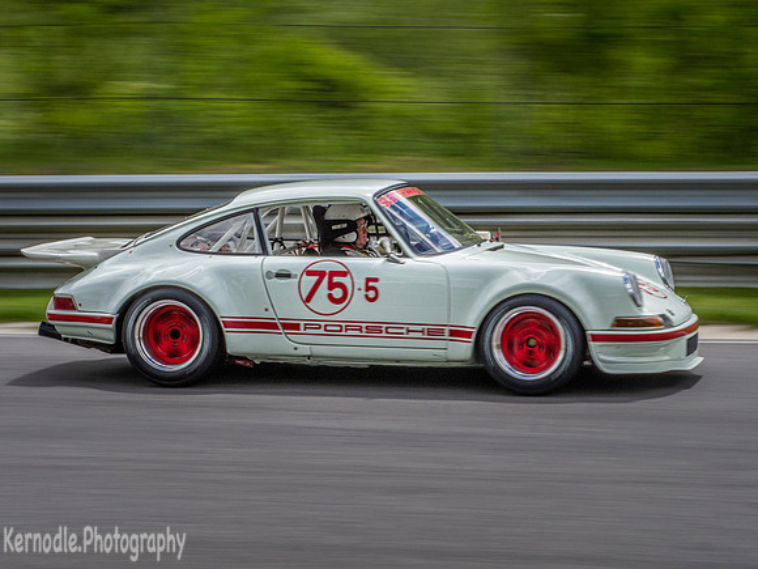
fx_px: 2715
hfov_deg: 15.9
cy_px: 284
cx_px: 379
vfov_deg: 12.0
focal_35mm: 124
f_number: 22
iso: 320
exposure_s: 1/125
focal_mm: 62
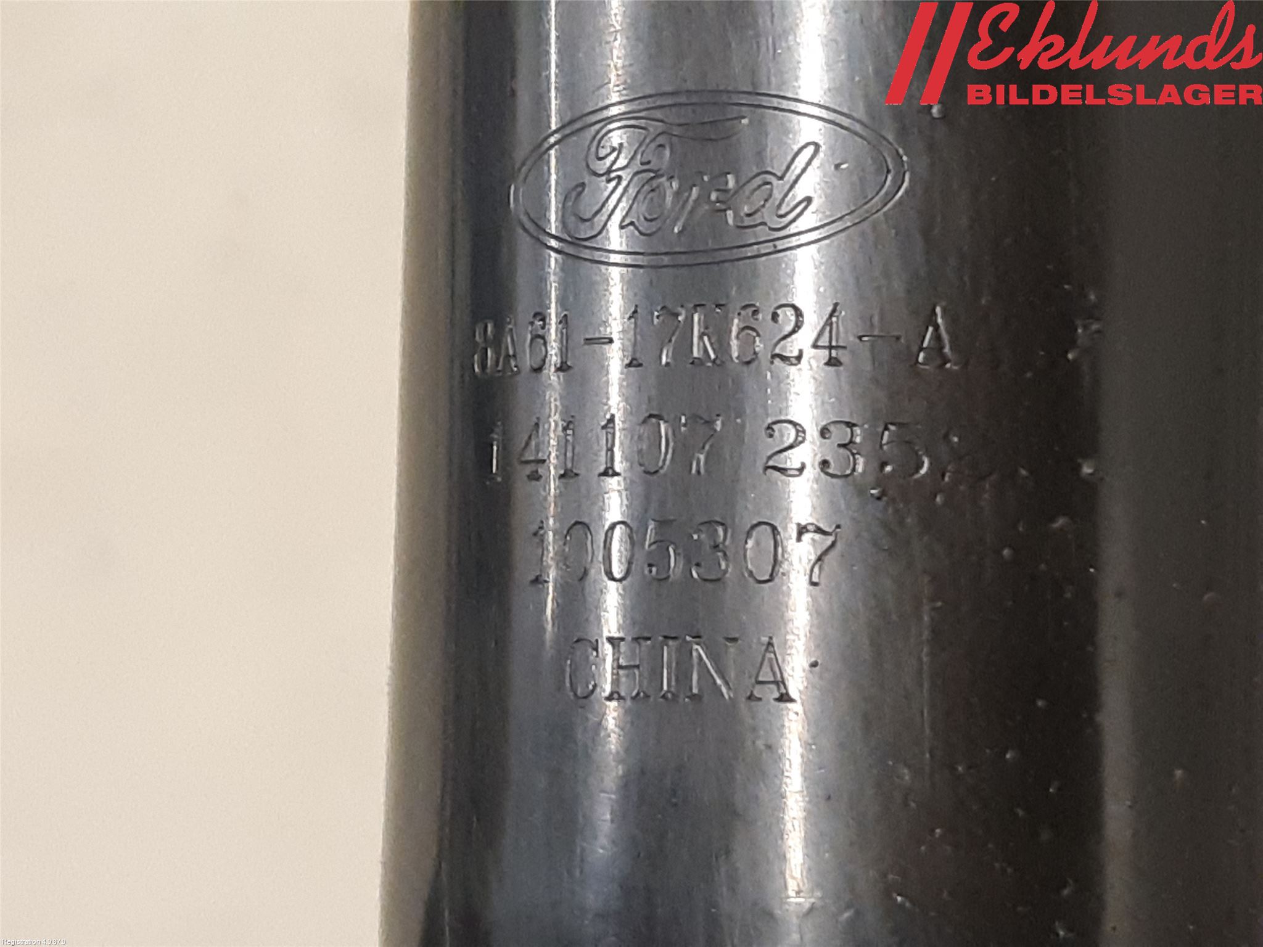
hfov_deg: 67.3
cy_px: 474
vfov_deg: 53.1
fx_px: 949
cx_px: 632
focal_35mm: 26
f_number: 1.7
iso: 250
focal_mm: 3.93
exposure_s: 1/50
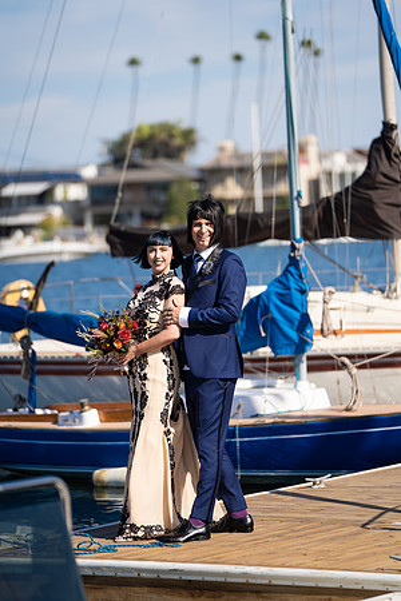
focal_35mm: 151
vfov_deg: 13.6
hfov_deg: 9.1
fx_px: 2523
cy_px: 300
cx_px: 200
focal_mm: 151
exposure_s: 1/5000
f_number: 2.8
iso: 200
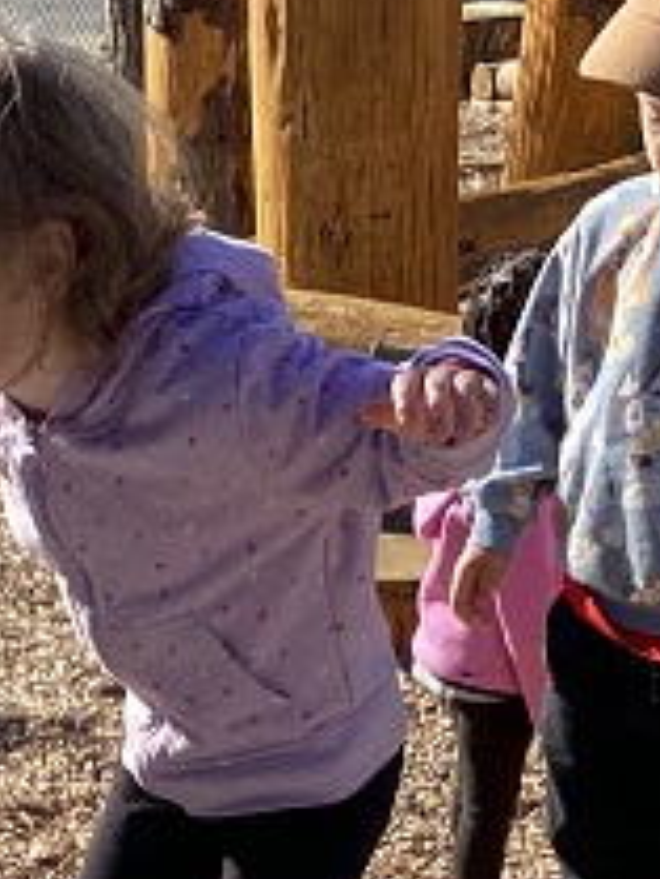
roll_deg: -0.3
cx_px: 164
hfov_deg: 14.9
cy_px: 997
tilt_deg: -26.5
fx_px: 2514
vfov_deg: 18.9
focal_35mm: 99
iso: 25
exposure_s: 1/662
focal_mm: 3.3
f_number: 2.4
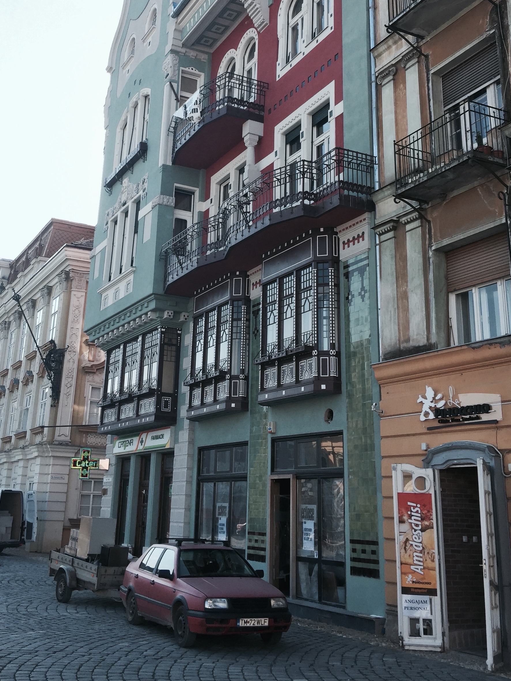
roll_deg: -2.0
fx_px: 787
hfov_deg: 35.9
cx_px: 228
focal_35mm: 40
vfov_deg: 46.0
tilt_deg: +20.7
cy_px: 223
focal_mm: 4.15
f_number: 2.2
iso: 32
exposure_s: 1/807
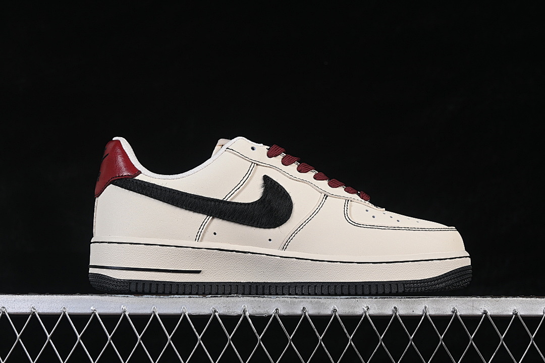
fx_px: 1135
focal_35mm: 75
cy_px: 182
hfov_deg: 27.0
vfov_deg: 18.2
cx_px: 272
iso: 160
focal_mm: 50
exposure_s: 1/80
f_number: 8
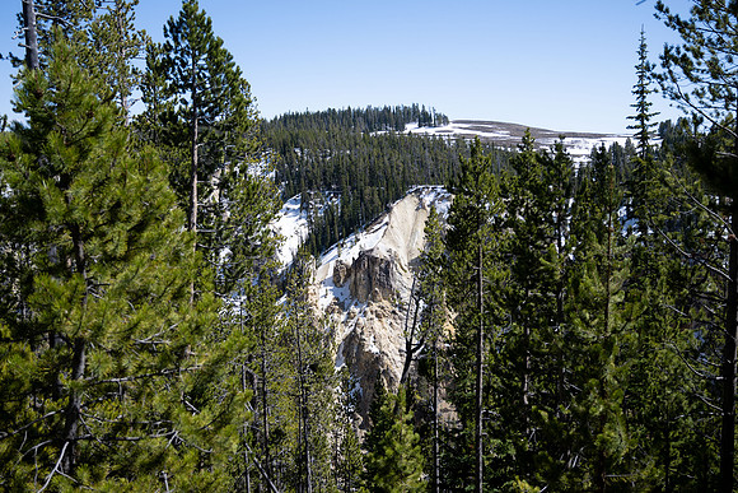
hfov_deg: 51.9
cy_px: 246
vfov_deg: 36.0
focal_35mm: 37
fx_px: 759
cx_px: 369
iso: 100
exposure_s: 1/800
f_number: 4
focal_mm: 37
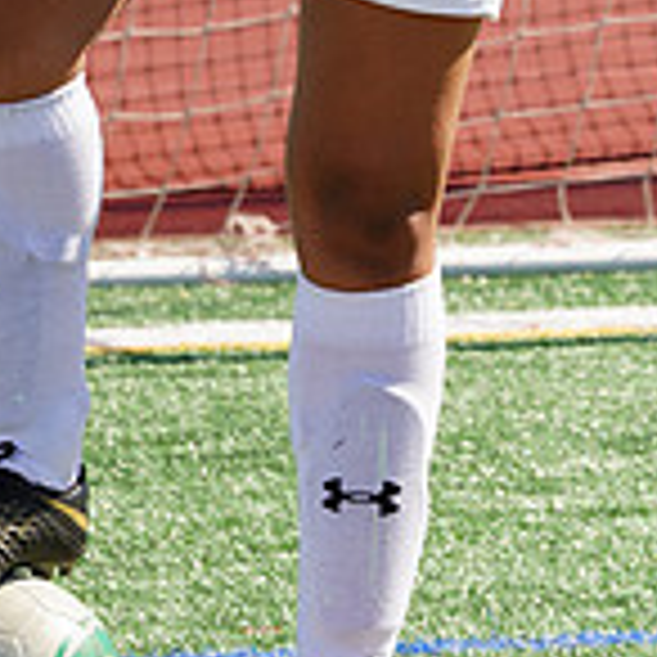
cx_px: 220
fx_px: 16191
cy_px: -198
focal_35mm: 754
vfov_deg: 2.3
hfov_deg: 2.3
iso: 200
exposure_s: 1/250
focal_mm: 224
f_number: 11
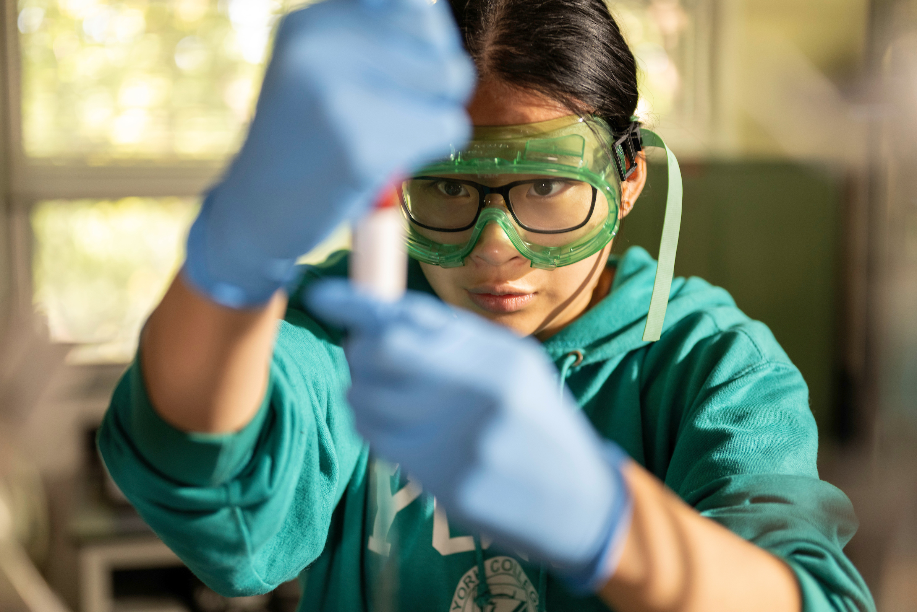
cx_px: 458
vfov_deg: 27.0
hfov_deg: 39.6
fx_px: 1274
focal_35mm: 50
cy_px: 306
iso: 640
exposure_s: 1/125
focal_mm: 50
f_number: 1.8
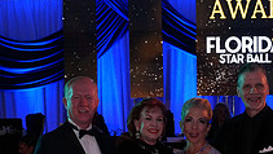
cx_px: 179
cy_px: 206
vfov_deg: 12.5
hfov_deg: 22.7
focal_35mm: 93
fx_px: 677
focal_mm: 32.5
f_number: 5
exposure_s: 1/200
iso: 2000
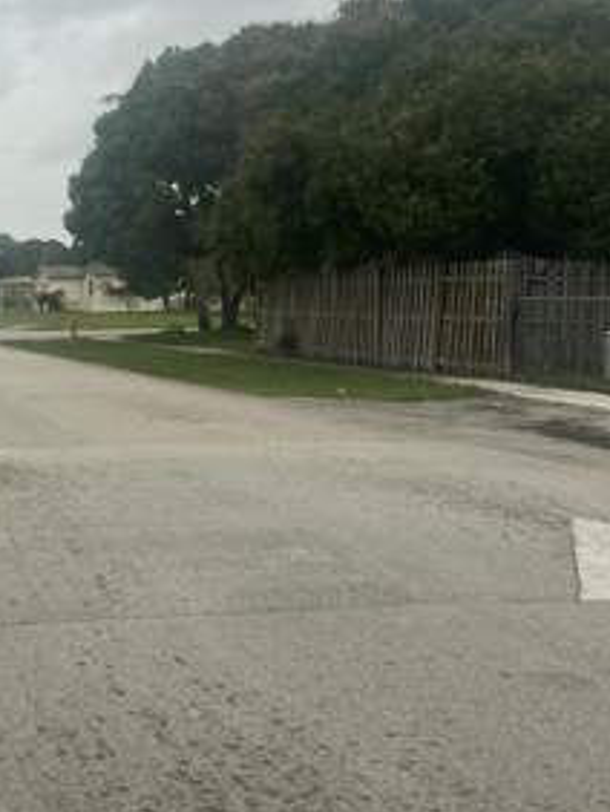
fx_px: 1384
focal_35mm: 59
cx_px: -78
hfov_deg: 23.2
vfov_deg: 32.5
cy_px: 527
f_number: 1.5
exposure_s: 1/700
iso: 50
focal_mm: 5.7
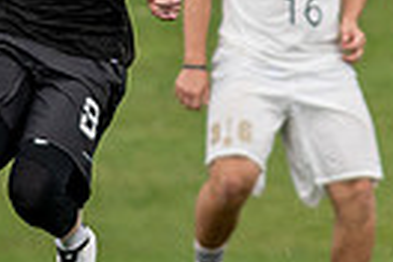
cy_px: -270
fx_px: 30084
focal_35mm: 2756
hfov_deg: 0.7
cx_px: 426
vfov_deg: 0.5
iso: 160
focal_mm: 300
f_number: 2.8
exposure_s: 1/3200
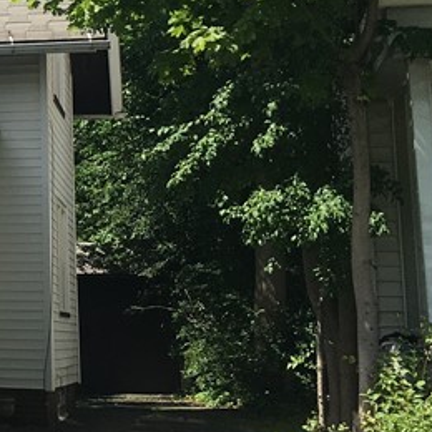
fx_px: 1426
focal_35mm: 101
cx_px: -321
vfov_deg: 17.1
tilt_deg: +9.2
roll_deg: -1.4
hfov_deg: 15.2
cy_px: 100
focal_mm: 4.15
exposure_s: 1/1183
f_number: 2.2
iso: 25
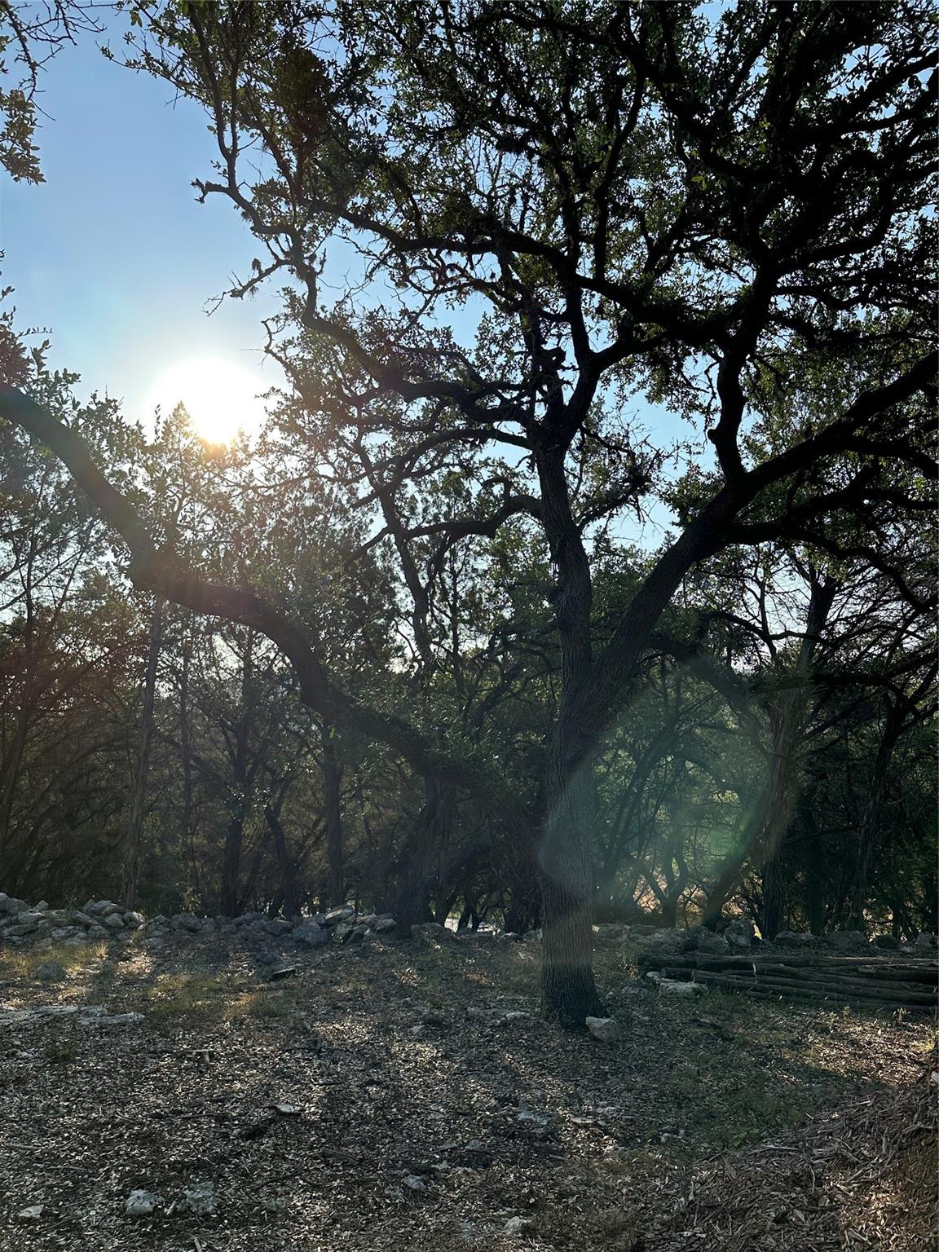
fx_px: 868
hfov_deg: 56.8
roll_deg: -1.8
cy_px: 626
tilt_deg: +8.6
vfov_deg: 71.6
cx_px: 470
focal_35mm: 24
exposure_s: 1/4016
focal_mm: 6.86
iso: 80
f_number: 1.78
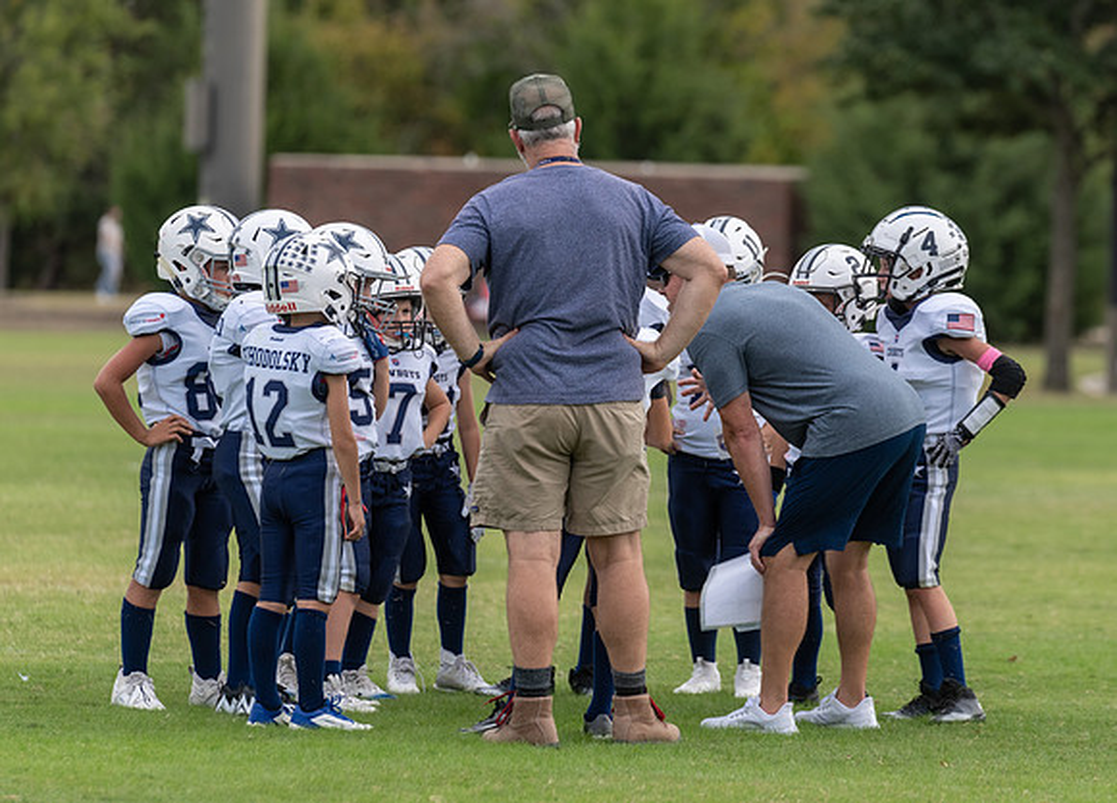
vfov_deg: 4.7
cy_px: 294
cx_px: 631
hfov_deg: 6.5
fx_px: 9784
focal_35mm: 308
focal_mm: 200
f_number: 3.5
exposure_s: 1/1250
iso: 200
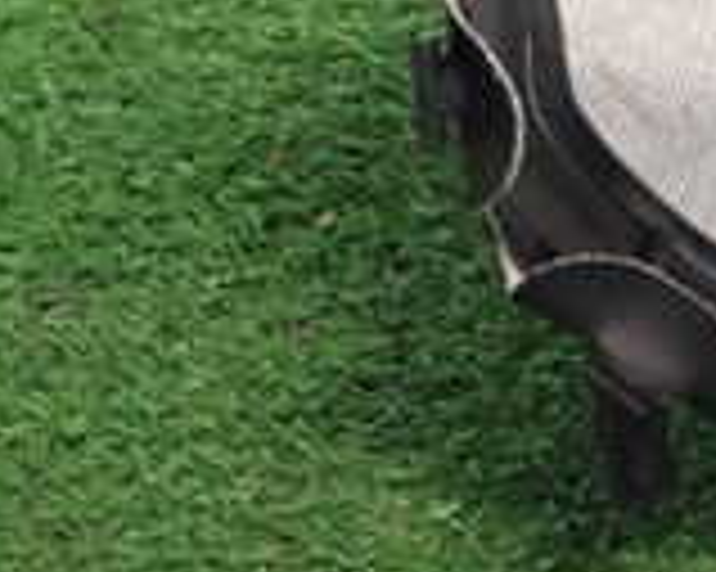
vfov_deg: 15.6
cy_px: -252
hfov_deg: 18.2
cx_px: 1112
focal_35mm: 92
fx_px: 1948
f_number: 2
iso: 500
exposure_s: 1/30
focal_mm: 4.5
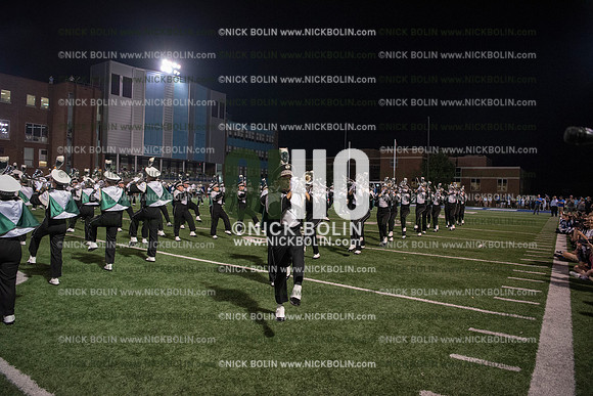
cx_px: 296
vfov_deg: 53.2
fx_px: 395
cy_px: 198
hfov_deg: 73.7
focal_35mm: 24
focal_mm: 24
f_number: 3.2
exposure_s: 1/500
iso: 3200
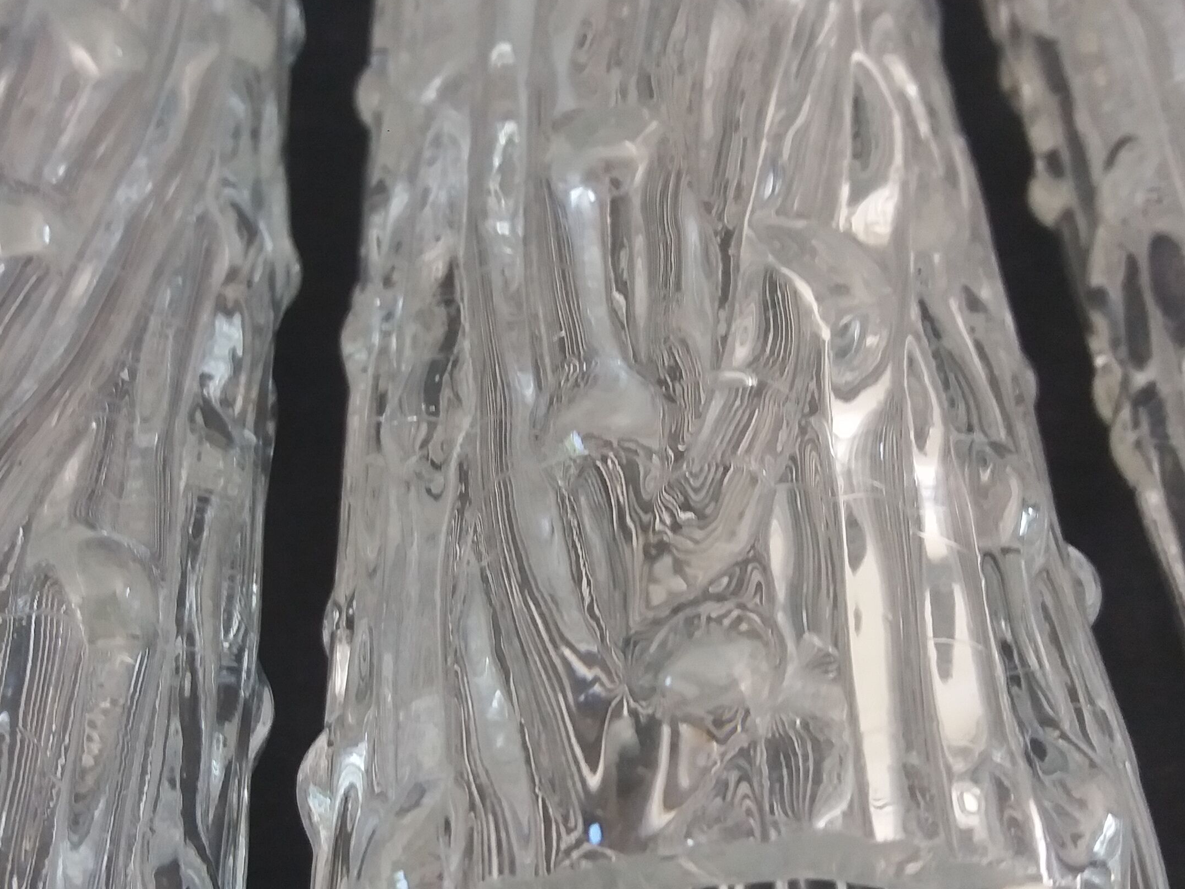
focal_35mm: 54
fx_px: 1849
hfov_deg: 35.3
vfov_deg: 27.0
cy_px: 515
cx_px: 441
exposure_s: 1/33
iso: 125
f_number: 1.9
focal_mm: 3.7
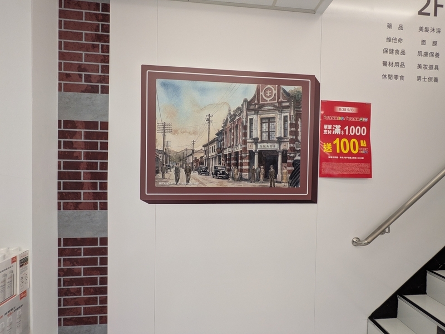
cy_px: 167
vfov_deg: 85.7
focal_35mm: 14
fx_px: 180
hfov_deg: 102.1
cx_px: 222
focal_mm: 1.85
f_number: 2.2
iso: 87
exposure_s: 1/120
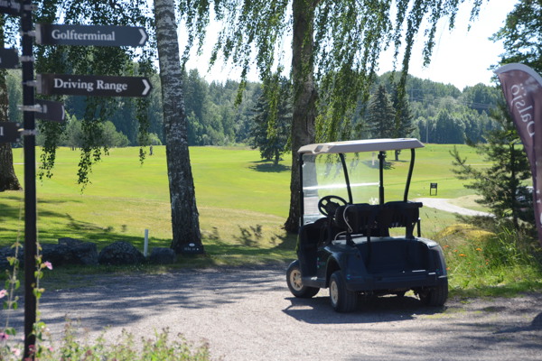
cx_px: 271
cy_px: 180
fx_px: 1581
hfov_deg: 19.5
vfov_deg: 13.0
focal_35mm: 105
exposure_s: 1/800
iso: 400
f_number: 7.1
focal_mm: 70
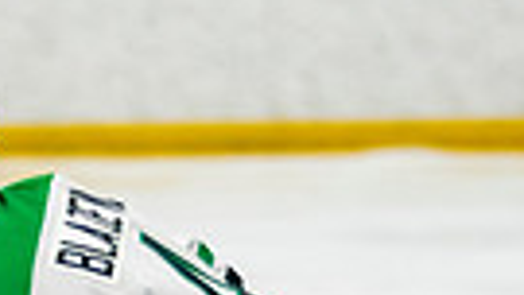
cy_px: 780
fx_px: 13022
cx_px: 112
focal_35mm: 937
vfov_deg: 1.3
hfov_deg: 2.3
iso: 800
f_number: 2.8
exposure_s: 1/640
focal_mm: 140
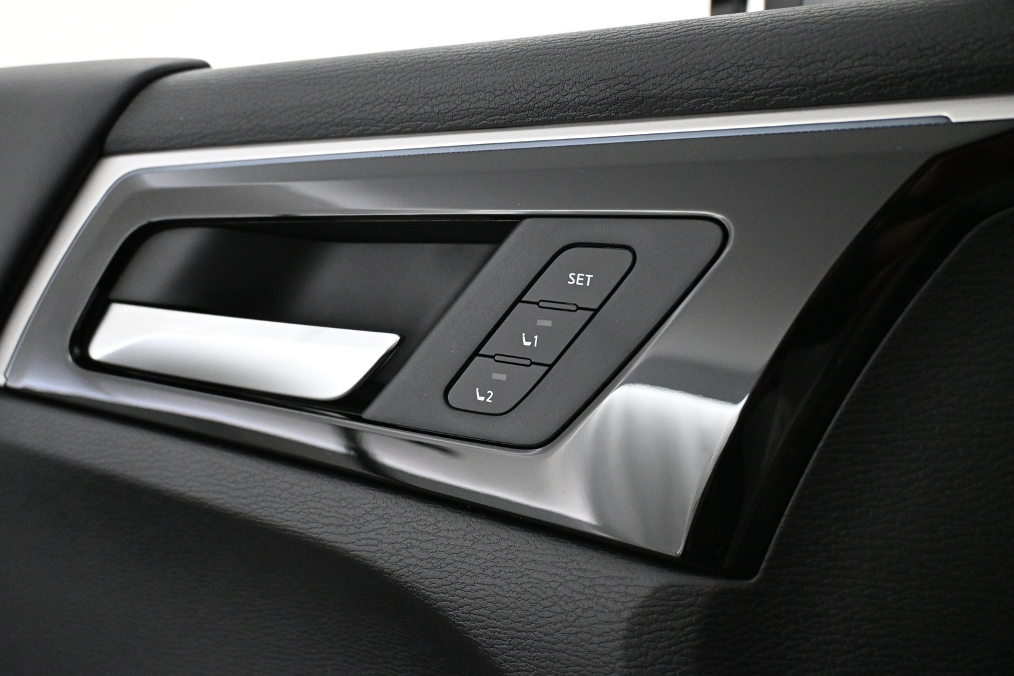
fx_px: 951
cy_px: 338
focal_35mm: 34
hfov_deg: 56.1
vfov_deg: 39.1
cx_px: 507
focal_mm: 22.5
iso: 4000
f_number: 4
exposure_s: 1/80
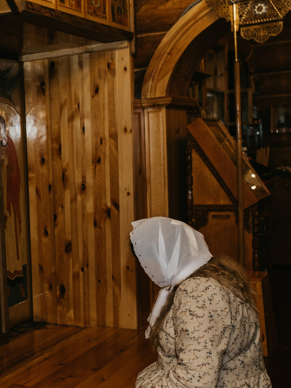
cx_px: -114
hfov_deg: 21.4
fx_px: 673
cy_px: 228
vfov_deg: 32.1
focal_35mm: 60
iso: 200
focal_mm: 24
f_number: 3.5
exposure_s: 1/160
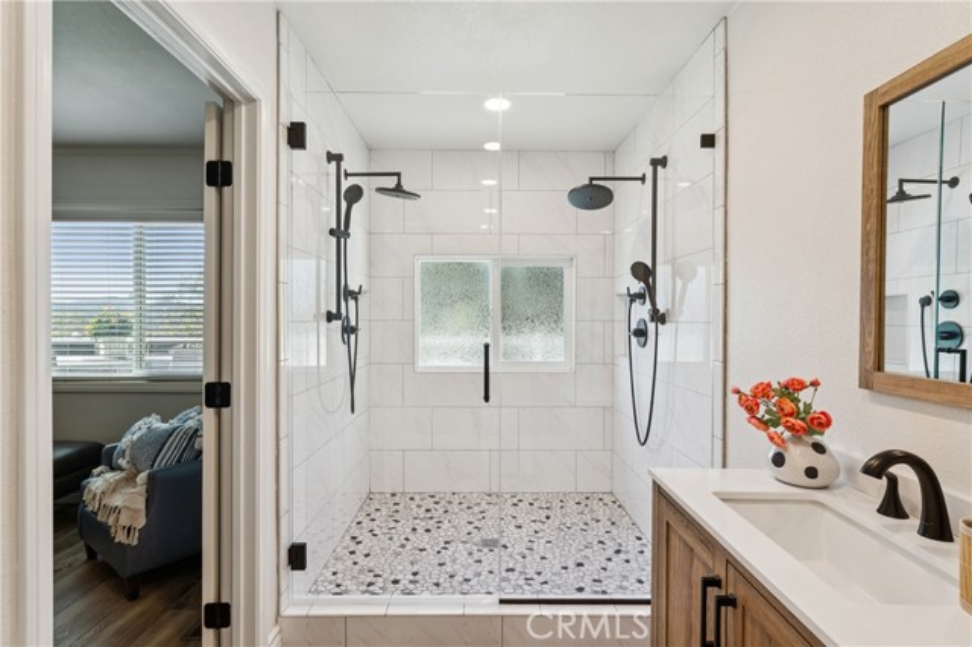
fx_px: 488
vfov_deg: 67.0
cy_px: 324
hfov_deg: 89.7
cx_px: 486
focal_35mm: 18
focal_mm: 18.1
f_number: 13
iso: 100
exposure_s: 1/5
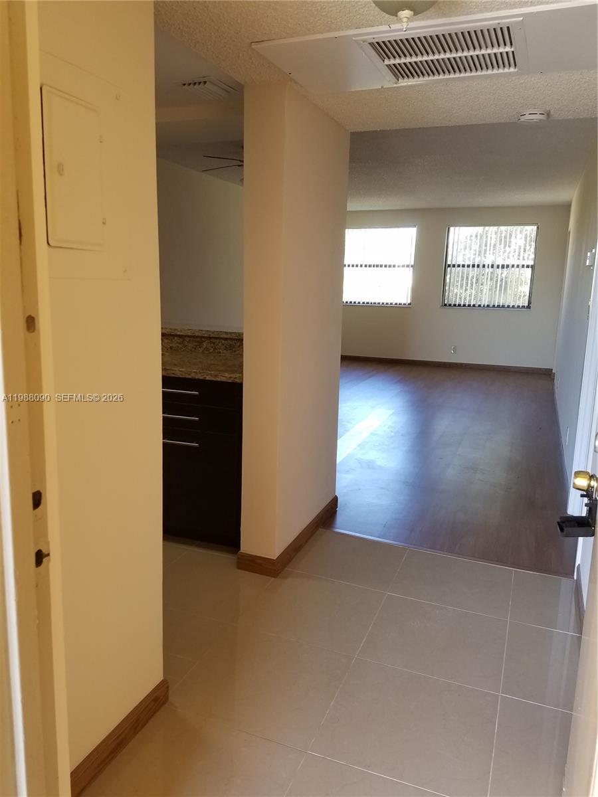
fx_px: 599
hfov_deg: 53.1
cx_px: 299
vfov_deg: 67.3
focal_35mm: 26
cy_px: 398
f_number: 1.7
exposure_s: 1/60
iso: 64
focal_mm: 4.2
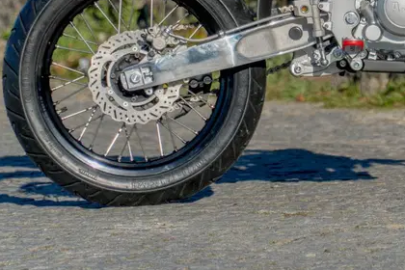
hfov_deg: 4.8
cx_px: 423
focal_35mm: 432
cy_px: -65
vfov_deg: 3.2
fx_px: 4864
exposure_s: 1/2000
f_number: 4
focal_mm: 101
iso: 100
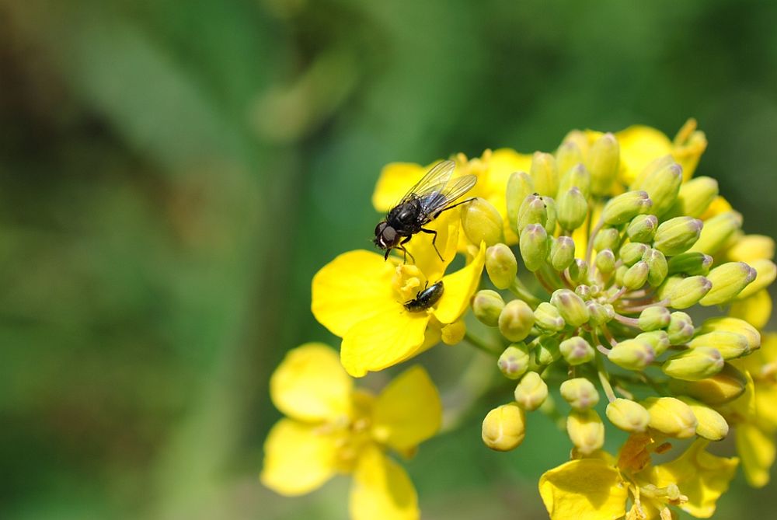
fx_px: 1296
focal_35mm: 60
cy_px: 260
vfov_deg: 22.7
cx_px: 388
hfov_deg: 33.4
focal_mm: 40
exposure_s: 1/320
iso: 100
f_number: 8
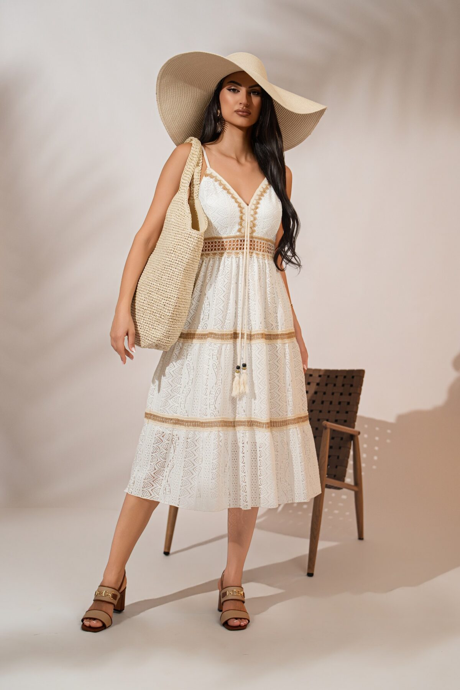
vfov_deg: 41.1
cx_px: 230
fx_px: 920
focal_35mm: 48
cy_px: 345
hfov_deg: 28.1
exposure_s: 1/320
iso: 640
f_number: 2.8
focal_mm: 48
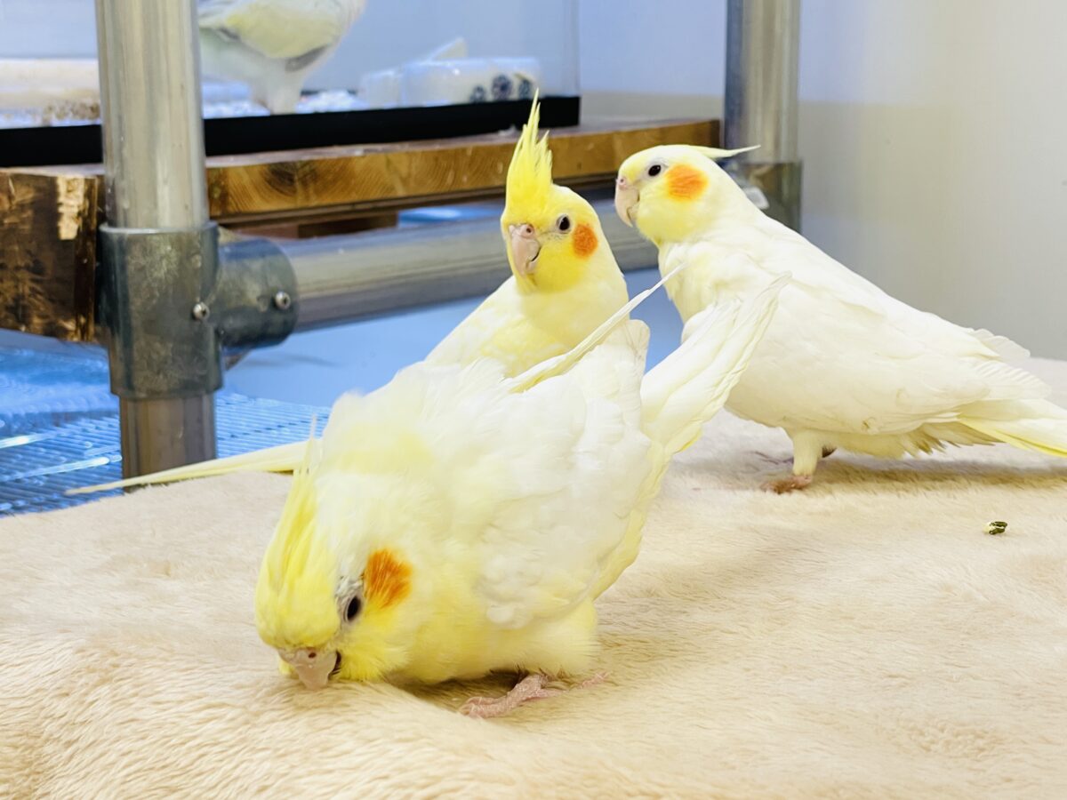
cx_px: 534
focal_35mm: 52
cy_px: 400
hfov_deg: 36.8
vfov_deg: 28.0
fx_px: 1603
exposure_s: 1/99
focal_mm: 6
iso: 64
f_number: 2
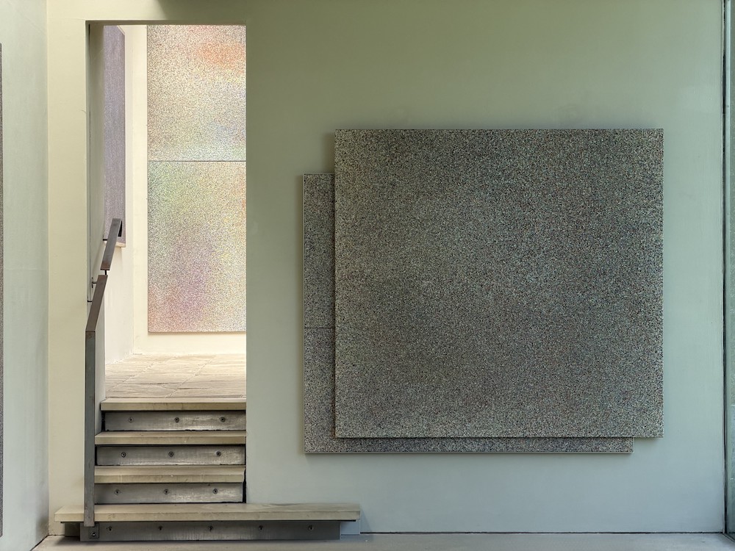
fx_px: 2123
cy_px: 276
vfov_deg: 14.8
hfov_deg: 19.6
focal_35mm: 100
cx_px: 368
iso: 50
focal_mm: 16.89
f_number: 2.8
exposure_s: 1/338
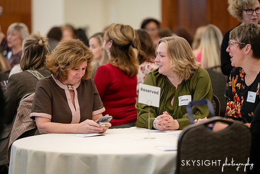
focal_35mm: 167
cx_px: 130
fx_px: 1203
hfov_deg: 12.3
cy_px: 87
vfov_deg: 8.2
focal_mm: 165
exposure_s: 1/500
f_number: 2.8
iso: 4000
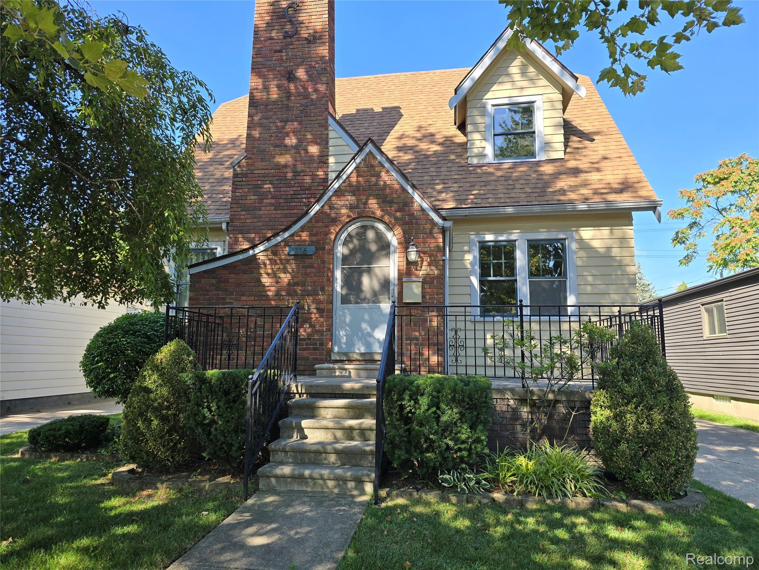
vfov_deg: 58.9
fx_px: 504
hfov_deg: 73.9
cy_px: 285
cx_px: 380
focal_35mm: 23
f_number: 1.7
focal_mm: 6.3
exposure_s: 1/225
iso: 12
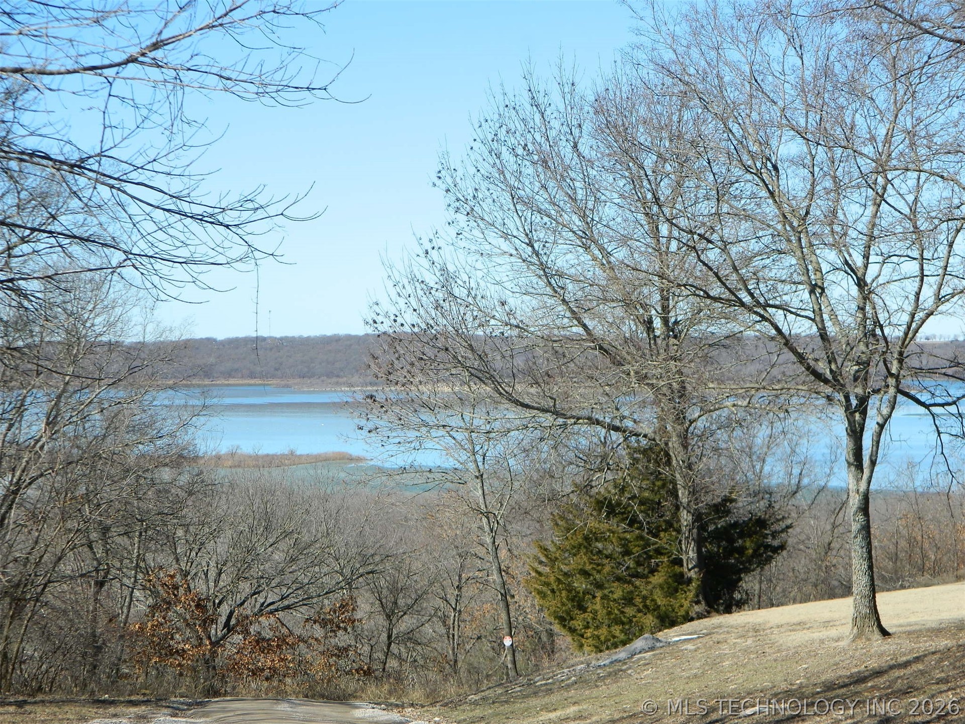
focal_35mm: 84
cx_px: 482
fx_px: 2342
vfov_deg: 17.6
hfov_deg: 23.3
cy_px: 362
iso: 80
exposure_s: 1/400
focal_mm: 15.1
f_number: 4.2
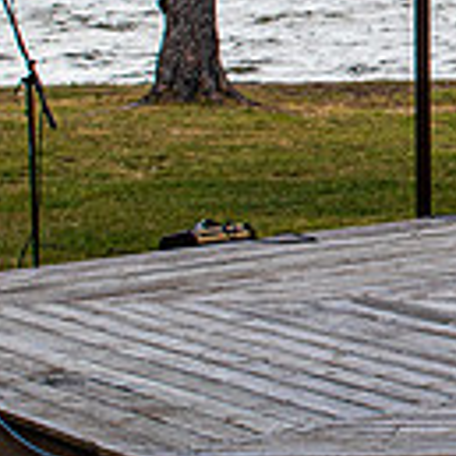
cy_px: 28
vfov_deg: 7.5
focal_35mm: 234
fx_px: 3487
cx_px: 891
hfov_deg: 7.2
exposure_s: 1/200
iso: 100
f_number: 10
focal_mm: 38
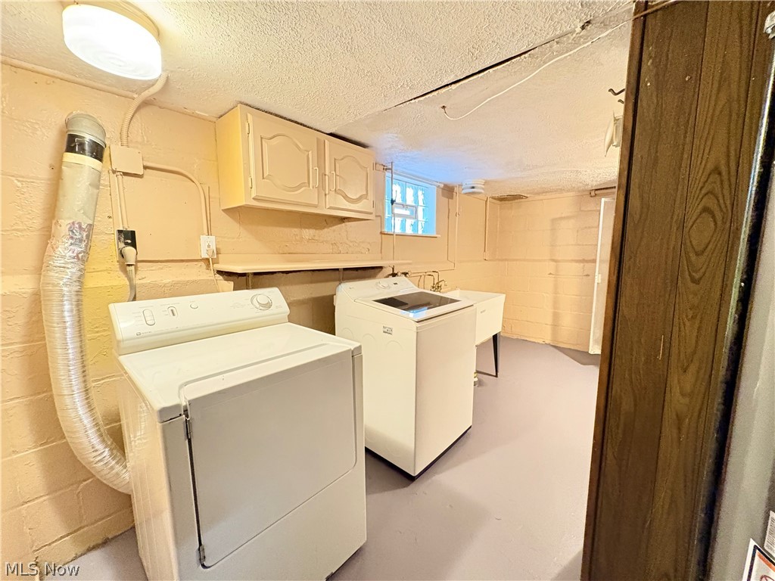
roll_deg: +0.5
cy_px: 290
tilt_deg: -6.4
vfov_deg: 85.7
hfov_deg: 102.1
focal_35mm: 14
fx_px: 313
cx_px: 388
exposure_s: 1/30
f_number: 2.2
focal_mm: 2.22
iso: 1600
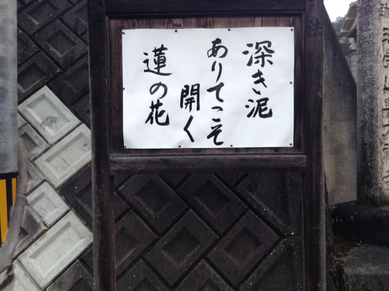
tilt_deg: -4.7
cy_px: 146
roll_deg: +0.0
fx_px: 370
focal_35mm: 33
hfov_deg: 55.4
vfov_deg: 42.8
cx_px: 194
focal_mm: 3.3
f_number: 2.4
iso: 32
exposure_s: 1/24
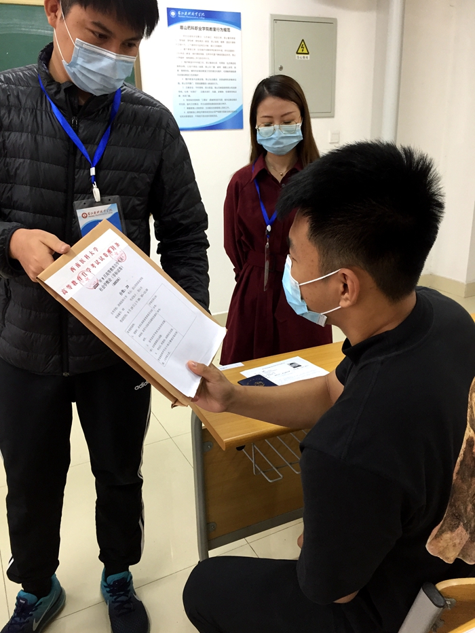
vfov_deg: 61.7
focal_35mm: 29
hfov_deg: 48.2
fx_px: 530
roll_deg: +1.5
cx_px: 238
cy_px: 316
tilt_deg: -16.3
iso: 125
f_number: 2.2
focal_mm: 4.15
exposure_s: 1/33
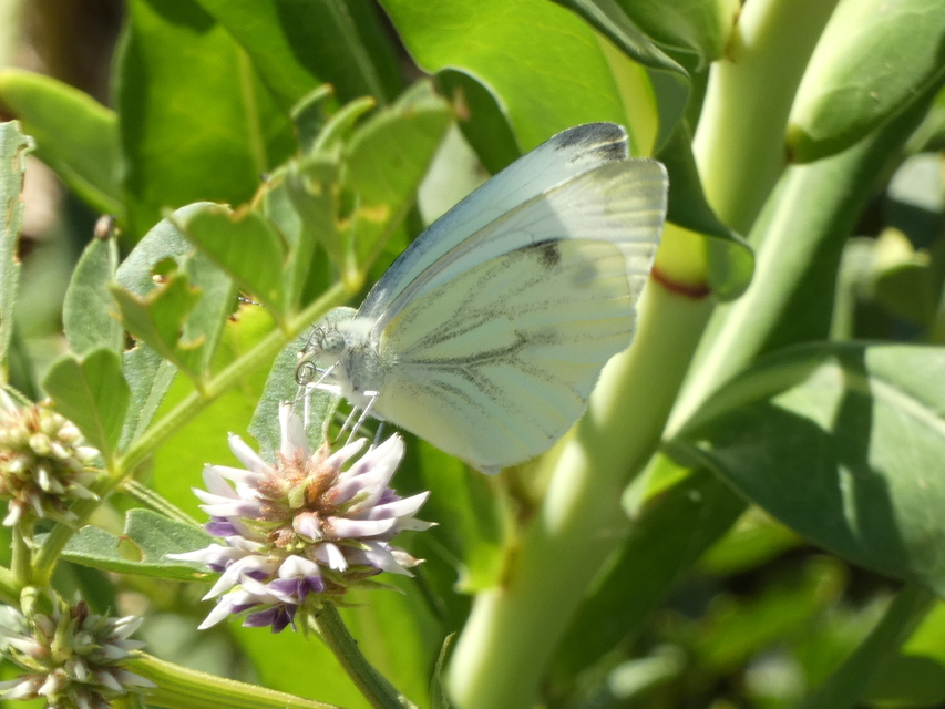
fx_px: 10921
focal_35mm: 400
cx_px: 472
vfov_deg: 3.7
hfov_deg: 5.0
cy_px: 354
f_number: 5.6
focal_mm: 71.7
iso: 80
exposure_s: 1/80
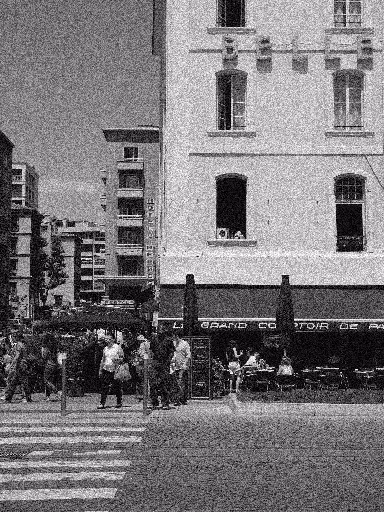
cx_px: 192
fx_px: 740
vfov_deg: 38.2
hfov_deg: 29.1
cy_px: 256
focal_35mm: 50
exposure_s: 1/1250
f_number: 5
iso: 100
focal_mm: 10.7
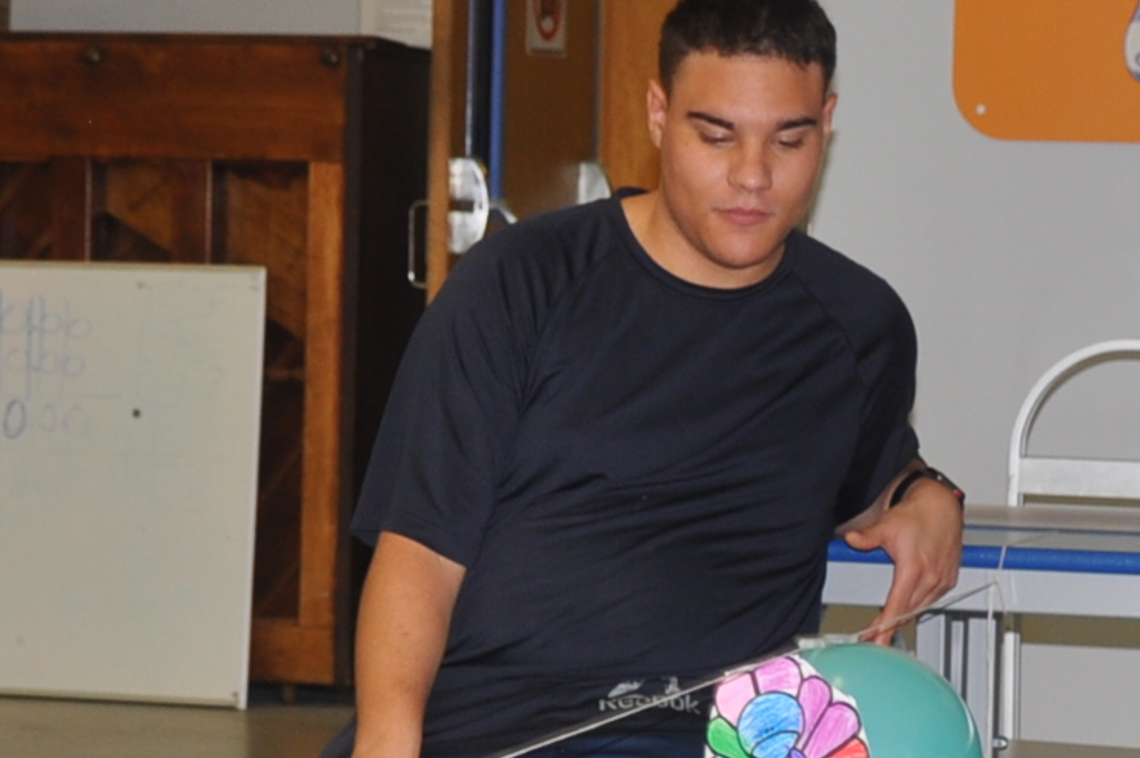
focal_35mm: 156
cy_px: 796
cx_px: 648
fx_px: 4934
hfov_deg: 13.2
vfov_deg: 8.7
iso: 200
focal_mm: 24
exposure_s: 1/60
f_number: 3.8
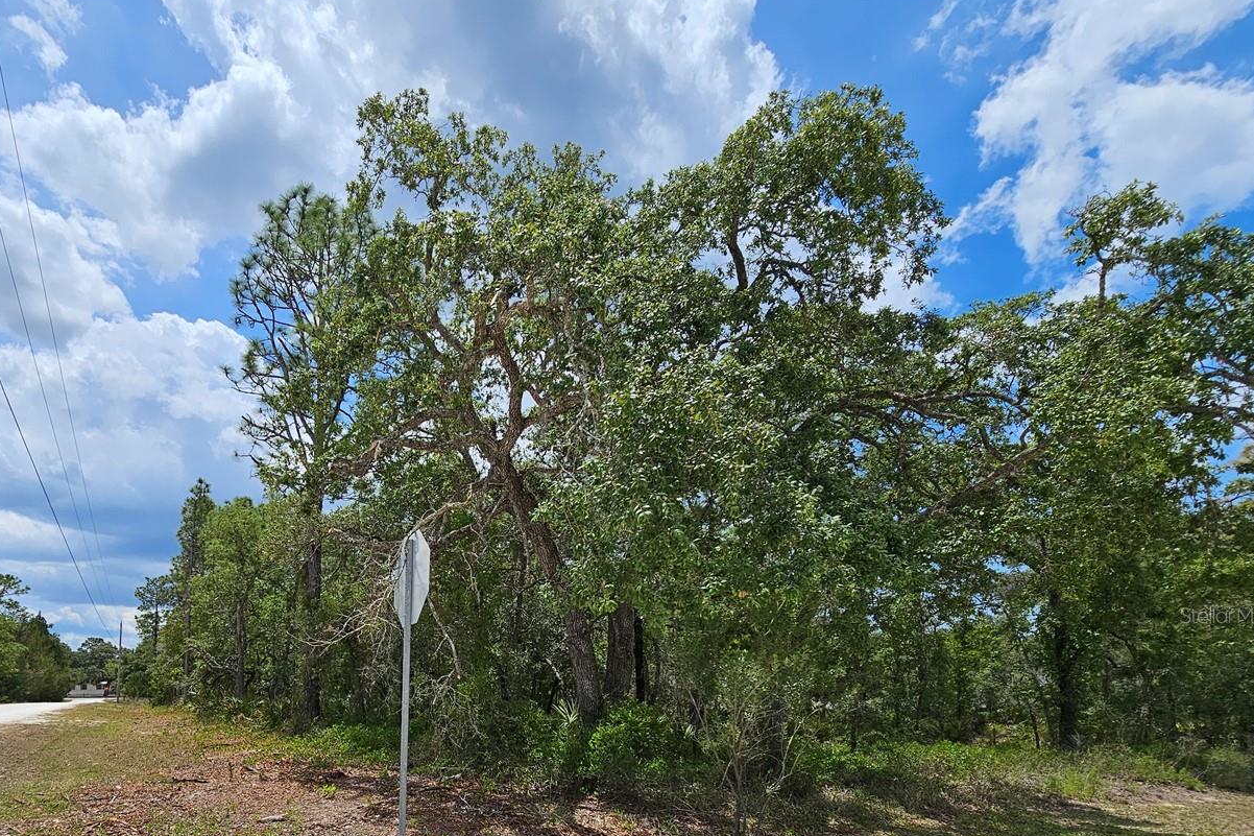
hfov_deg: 87.6
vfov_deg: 63.9
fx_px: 627
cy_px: 615
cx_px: 443
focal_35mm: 18
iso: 50
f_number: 2.2
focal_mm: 2.2
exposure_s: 1/5007
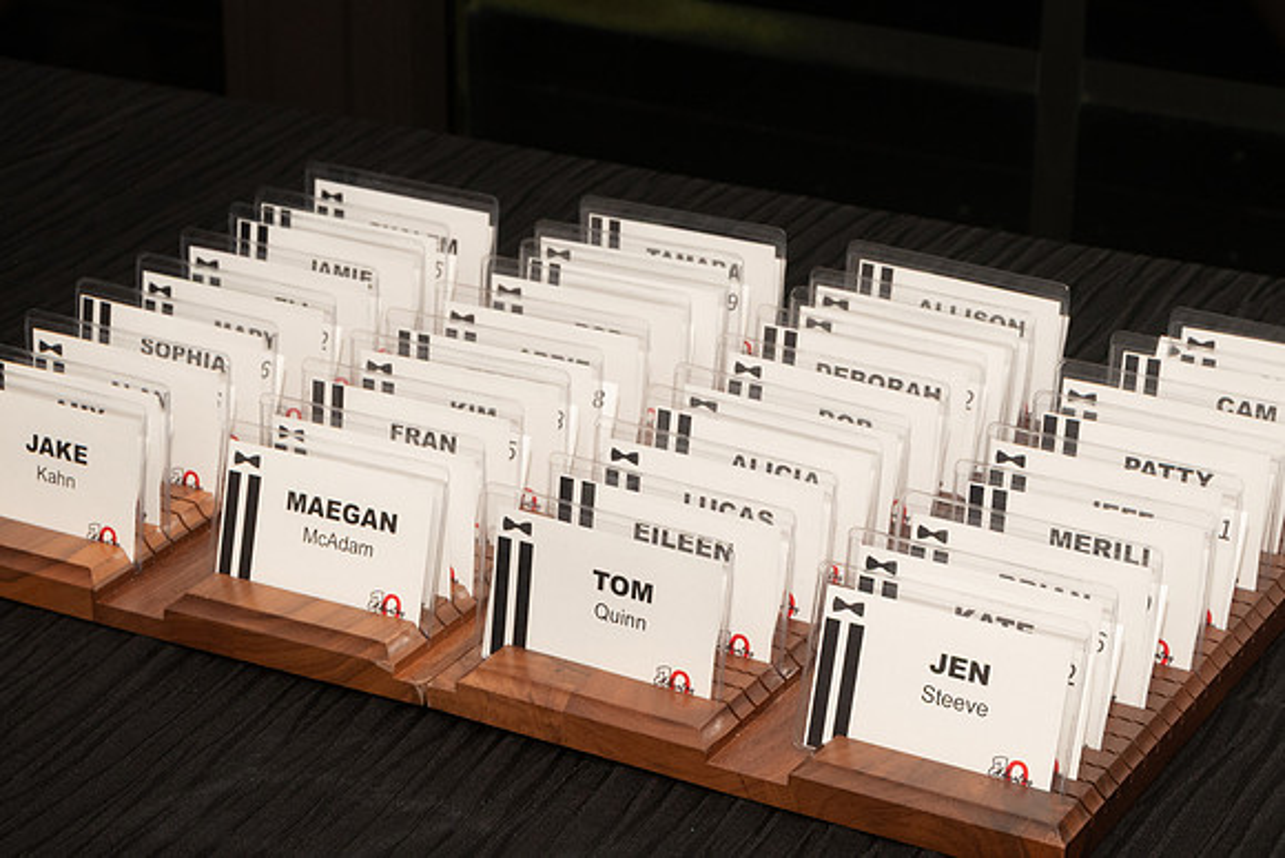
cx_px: 642
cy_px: 429
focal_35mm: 93
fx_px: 3320
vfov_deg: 14.7
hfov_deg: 21.9
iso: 1000
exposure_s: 1/200
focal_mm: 62
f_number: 13
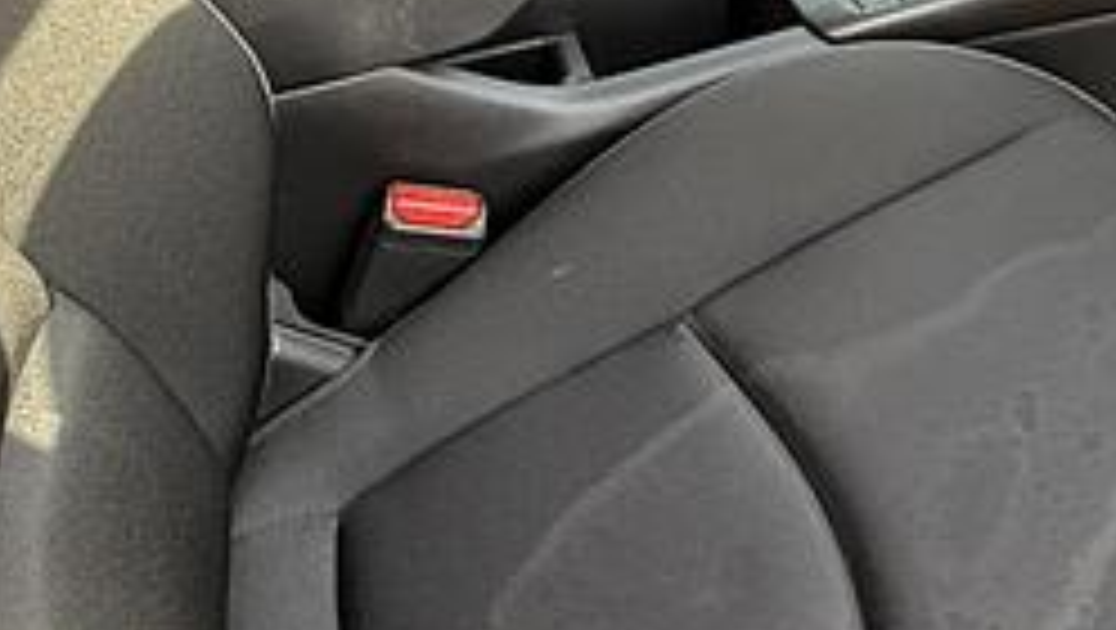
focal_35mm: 59
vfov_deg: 19.5
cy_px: -72
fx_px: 1747
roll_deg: +0.8
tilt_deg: -31.7
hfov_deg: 32.4
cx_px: 1130
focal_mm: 2.22
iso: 200
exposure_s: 1/99
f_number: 2.2
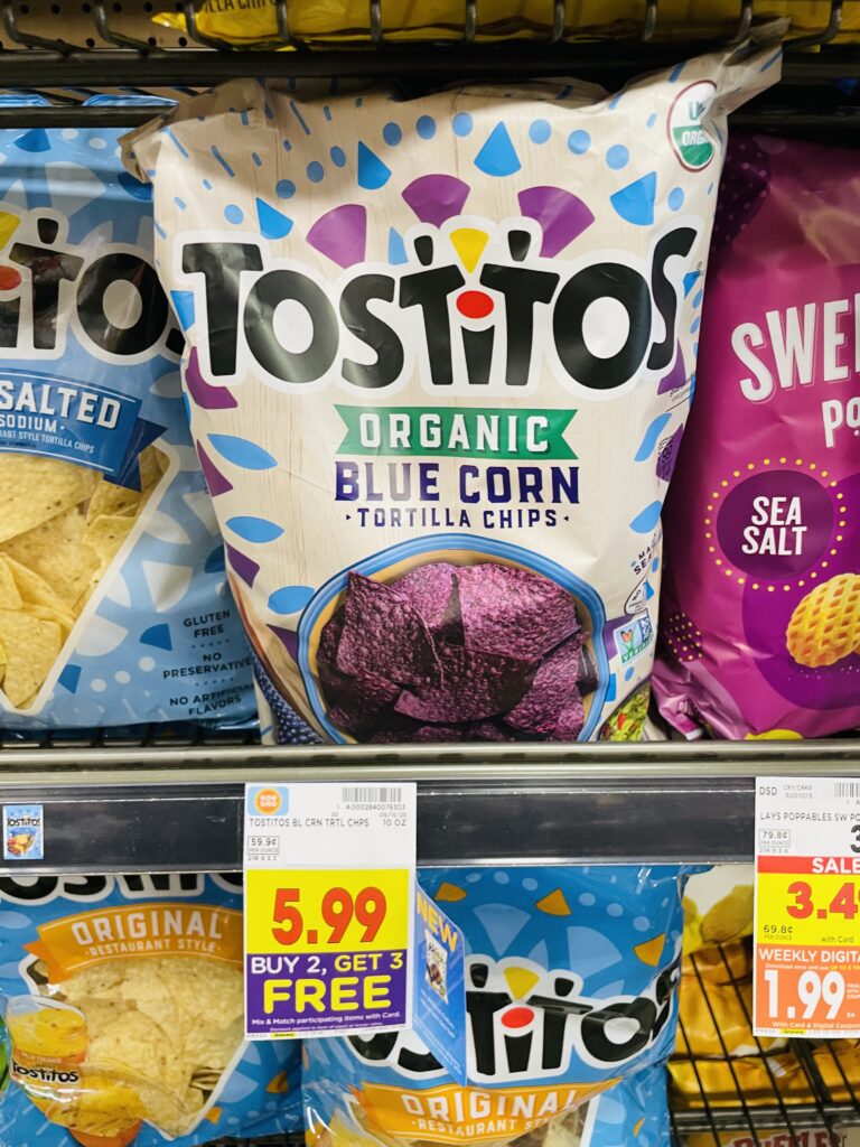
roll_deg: +1.8
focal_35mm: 26
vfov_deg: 67.3
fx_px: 861
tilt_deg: -25.9
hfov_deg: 53.1
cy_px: 574
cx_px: 430
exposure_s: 1/60
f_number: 1.6
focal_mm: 4.2
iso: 160
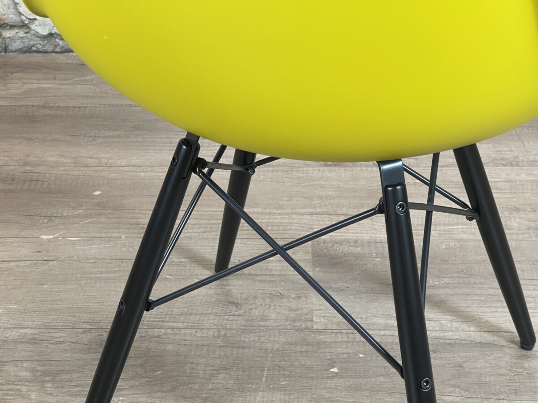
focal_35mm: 64
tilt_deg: -34.5
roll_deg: +0.5
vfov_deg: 22.9
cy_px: 202
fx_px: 995
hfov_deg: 30.3
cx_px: 269
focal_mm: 7.5
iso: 200
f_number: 2.2
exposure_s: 1/50
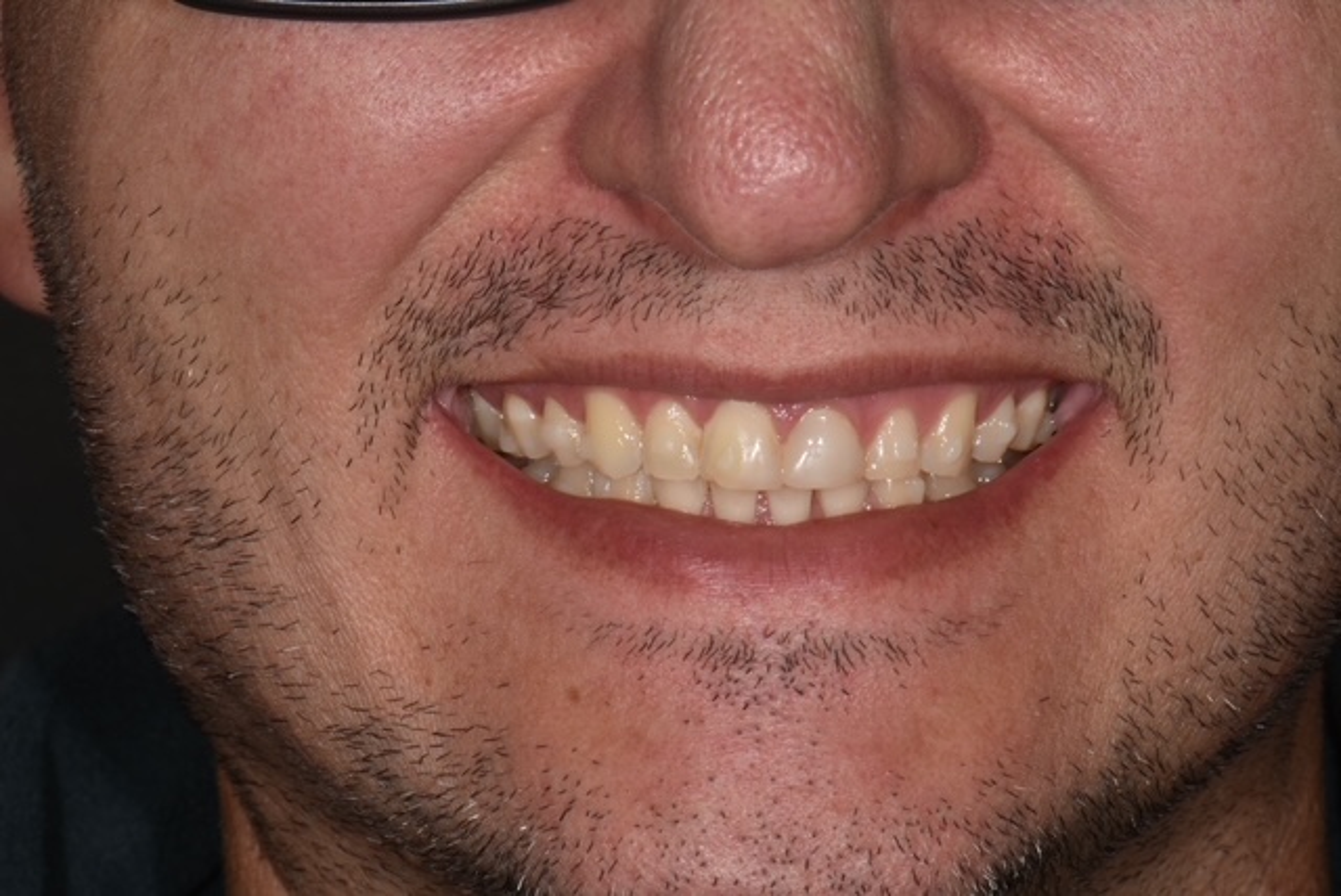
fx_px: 4754
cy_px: 448
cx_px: 670
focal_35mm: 128
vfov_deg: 10.8
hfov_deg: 16.1
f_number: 22
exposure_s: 1/250
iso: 100
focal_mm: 85
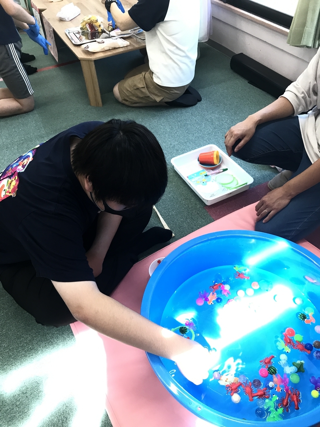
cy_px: 214
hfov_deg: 49.7
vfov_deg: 63.4
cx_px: 160
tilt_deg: -44.3
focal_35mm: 28
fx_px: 345
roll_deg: +6.4
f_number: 1.8
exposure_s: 1/30
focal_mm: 3.99
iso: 25
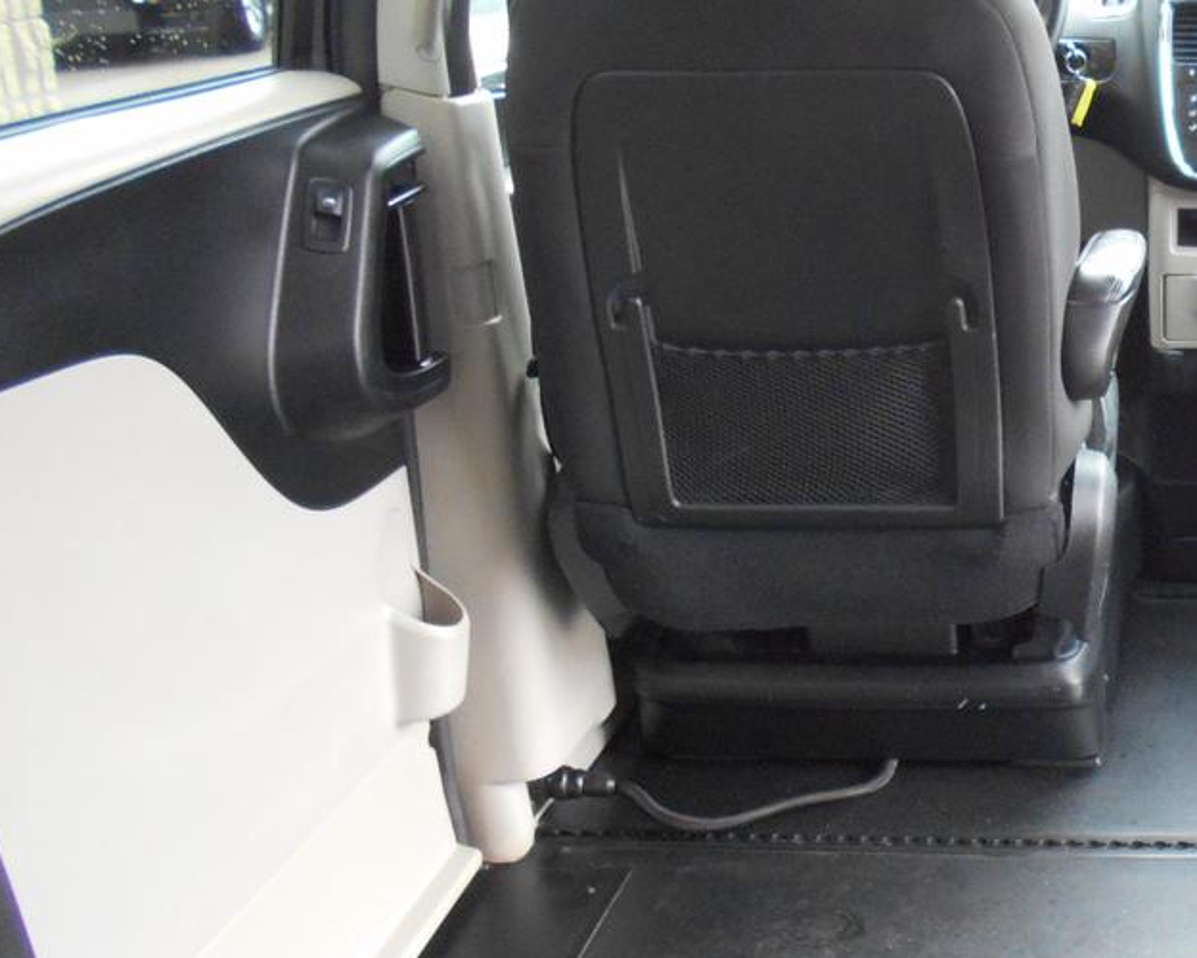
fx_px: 1842
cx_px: 1214
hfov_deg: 32.9
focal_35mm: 52
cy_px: 456
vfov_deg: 29.1
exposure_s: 1/30
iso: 400
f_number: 3.2
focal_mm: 4.6
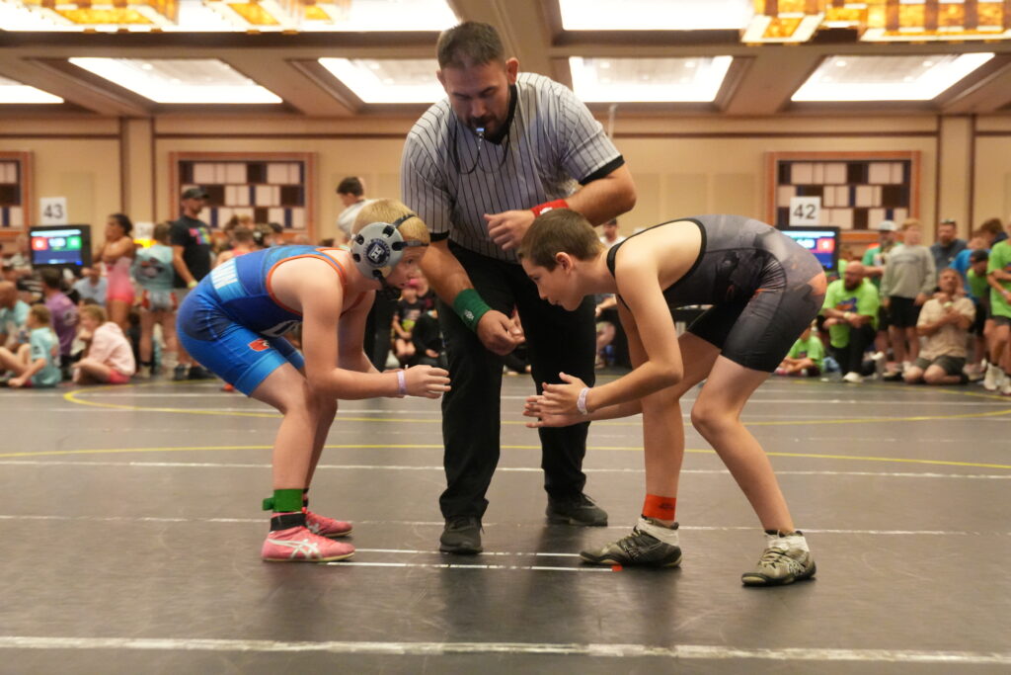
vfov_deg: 23.3
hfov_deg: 34.3
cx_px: 506
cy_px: 338
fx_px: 1639
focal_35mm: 58
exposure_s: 1/200
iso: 6400
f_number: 2.8
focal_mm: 38.9
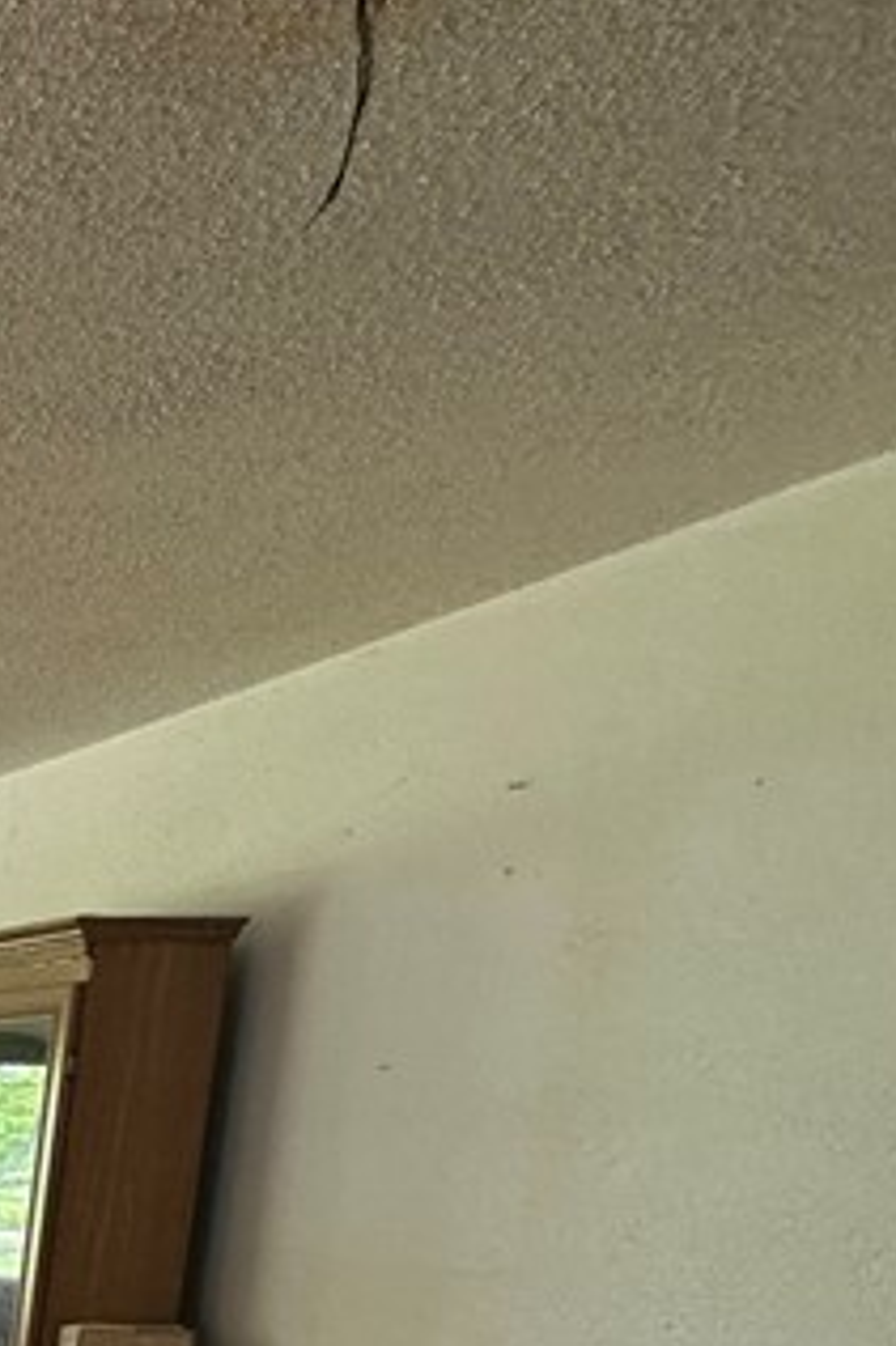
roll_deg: -1.3
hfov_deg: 15.8
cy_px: 1354
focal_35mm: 47
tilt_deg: -8.6
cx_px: -1189
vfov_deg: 37.4
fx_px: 1756
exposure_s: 1/99
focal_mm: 2.22
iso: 64
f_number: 2.2
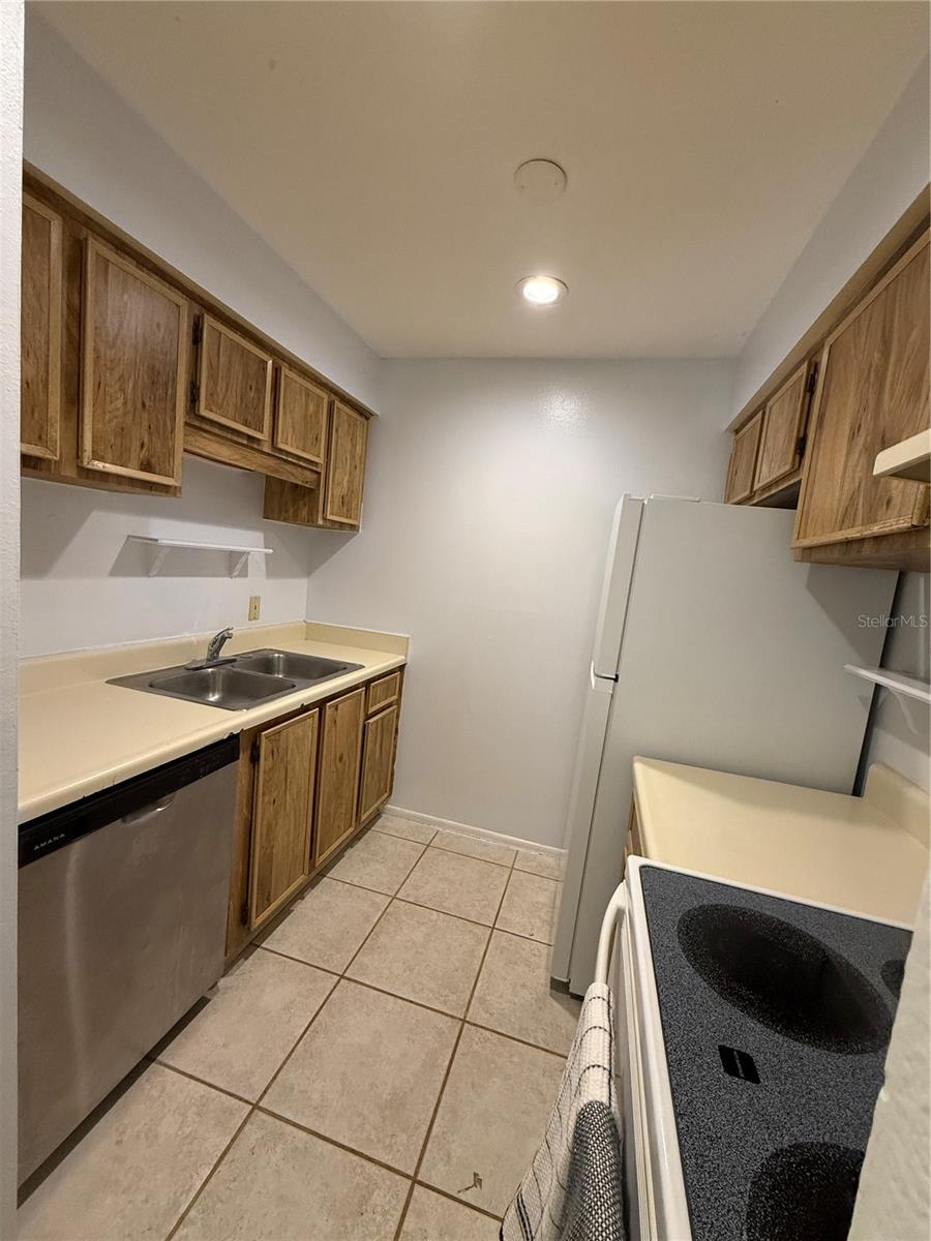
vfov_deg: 102.1
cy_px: 620
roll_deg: -6.6
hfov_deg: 85.7
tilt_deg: -5.8
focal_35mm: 14
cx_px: 466
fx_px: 502
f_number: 2.2
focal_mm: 2.22
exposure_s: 1/60
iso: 320
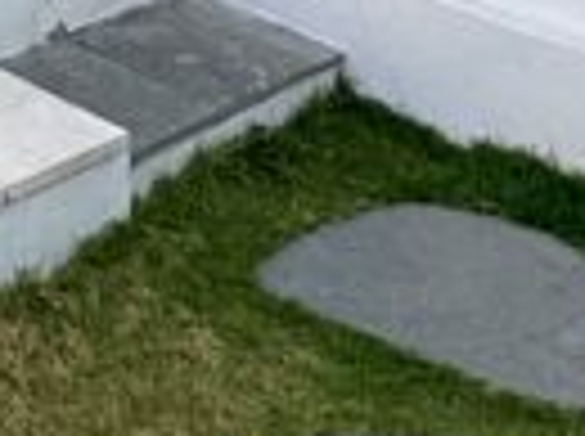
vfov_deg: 12.3
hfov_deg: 15.0
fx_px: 1400
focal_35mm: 83
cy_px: -719
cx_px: -796
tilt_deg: -1.6
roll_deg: -0.9
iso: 50
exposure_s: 1/701
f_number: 2.2
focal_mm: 2.22
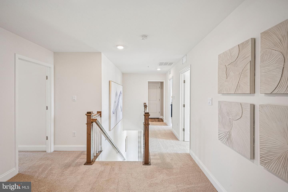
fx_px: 128
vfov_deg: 73.7
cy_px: 96
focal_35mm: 16
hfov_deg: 96.7
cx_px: 144
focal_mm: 16
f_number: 8
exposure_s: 1/30
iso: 400
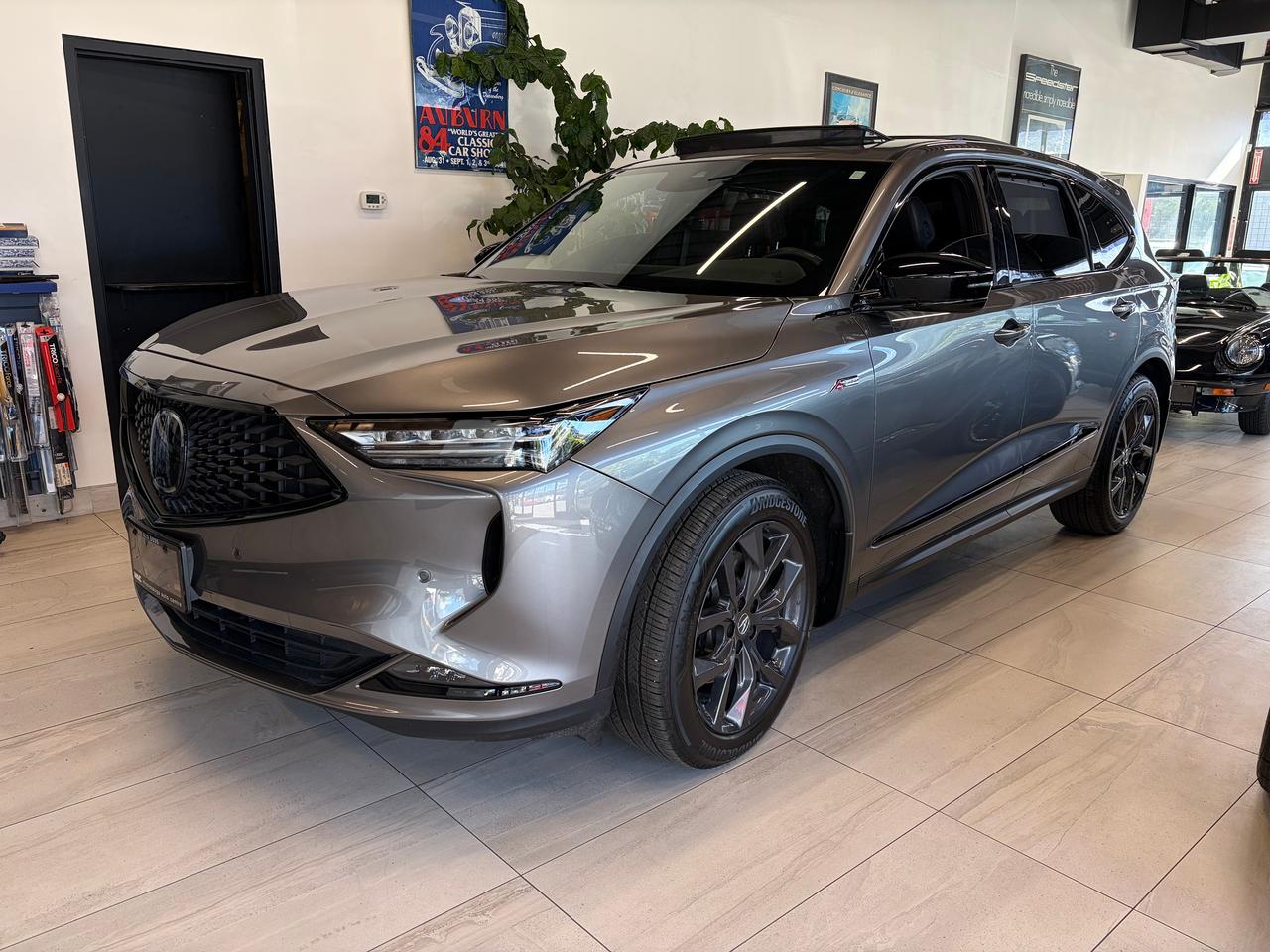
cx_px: 635
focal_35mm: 26
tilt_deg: -13.6
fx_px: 954
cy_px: 476
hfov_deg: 67.3
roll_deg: -0.5
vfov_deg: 53.1
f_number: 1.6
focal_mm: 5.96
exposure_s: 1/131
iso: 32
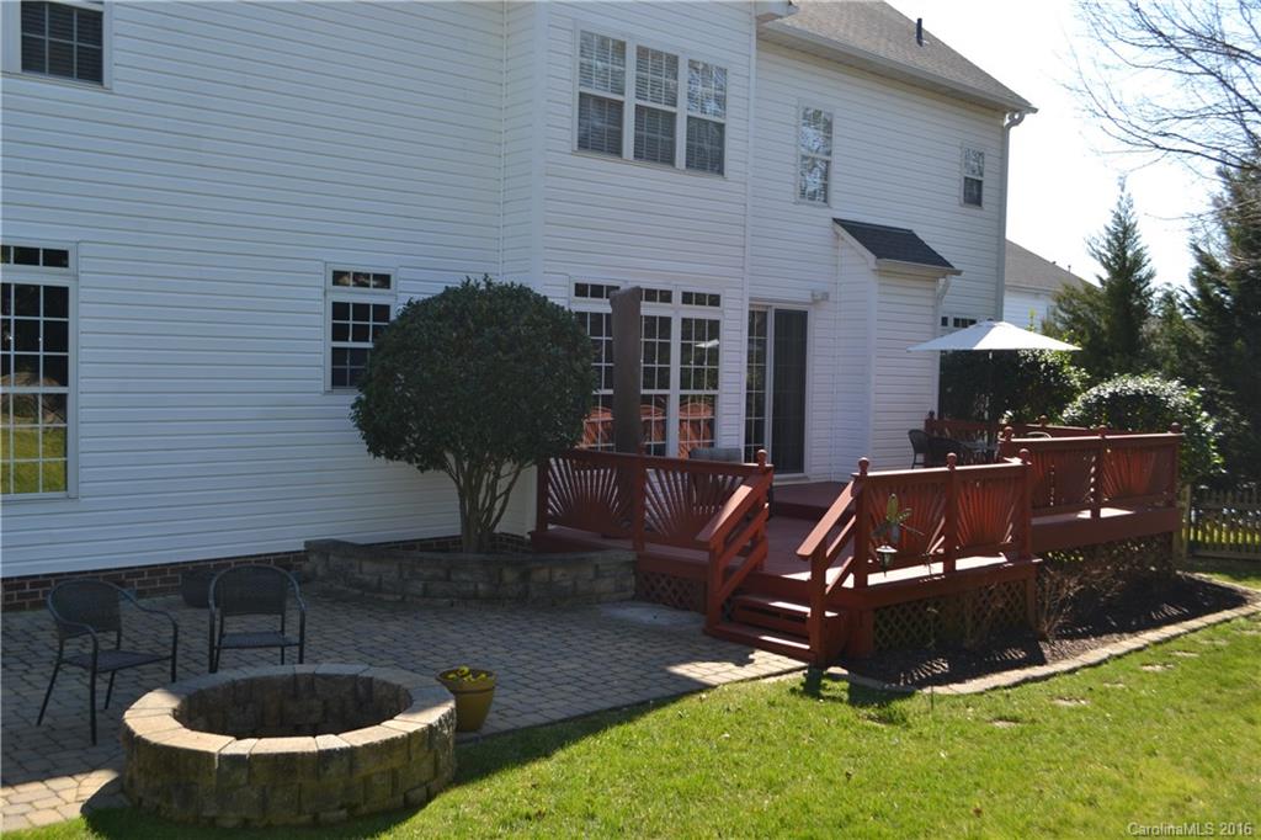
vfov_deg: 39.9
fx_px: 1155
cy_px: 420
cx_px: 630
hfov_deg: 57.2
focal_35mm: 33
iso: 100
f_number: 6.3
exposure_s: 1/200
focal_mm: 22
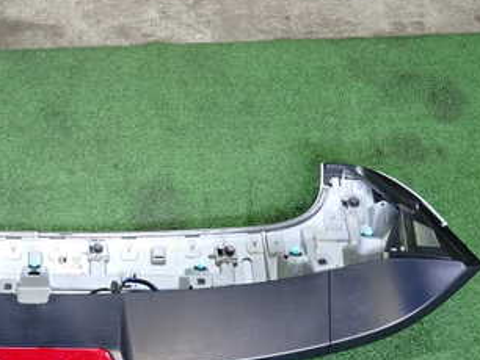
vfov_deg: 29.6
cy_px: 216
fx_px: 680
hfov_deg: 36.3
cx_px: 41
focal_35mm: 49
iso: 250
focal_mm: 4.5
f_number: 2
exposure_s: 1/30
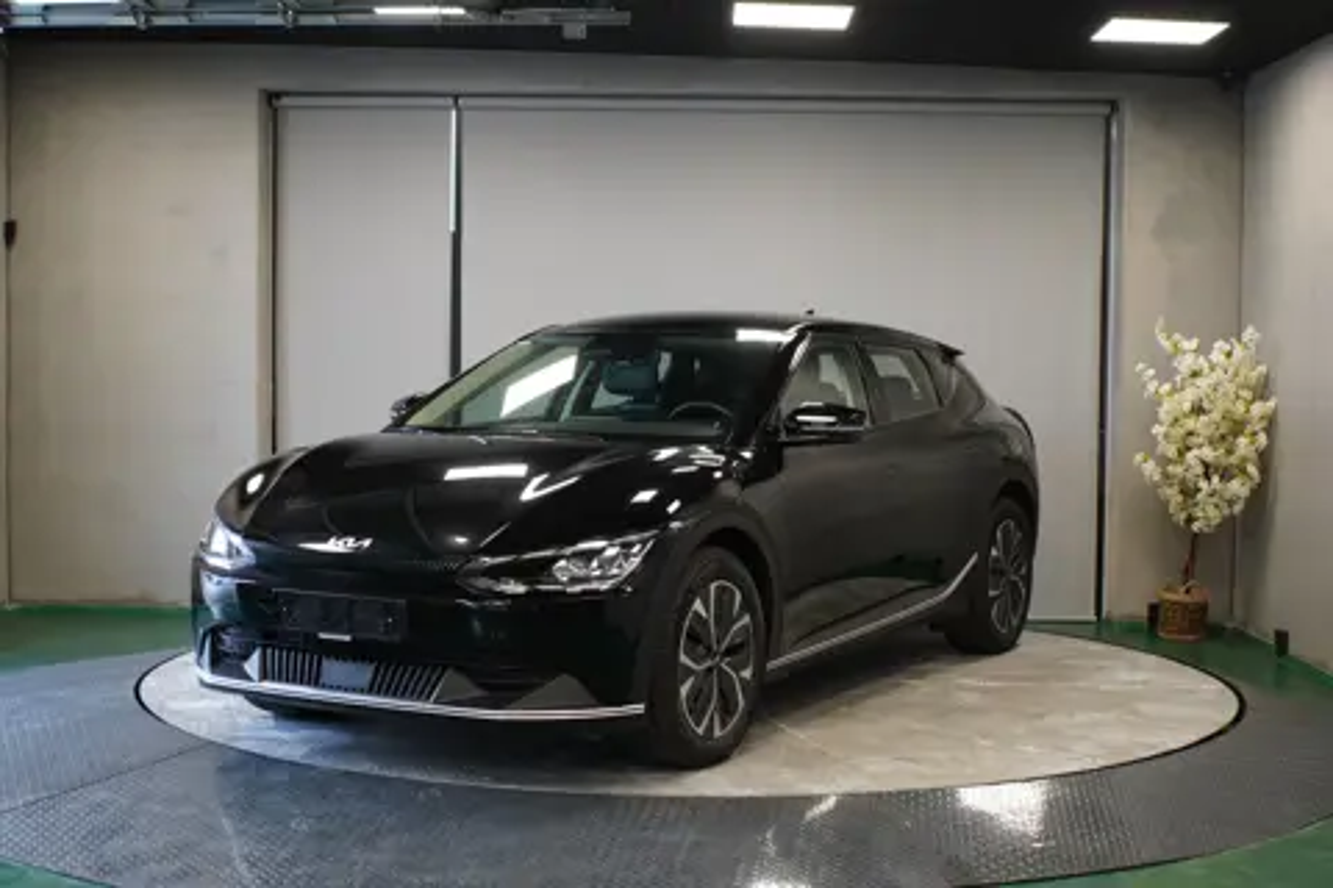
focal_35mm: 49
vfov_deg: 27.5
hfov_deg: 40.3
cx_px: 666
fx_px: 1814
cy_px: 444
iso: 2500
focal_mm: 49
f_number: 4.5
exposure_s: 1/160
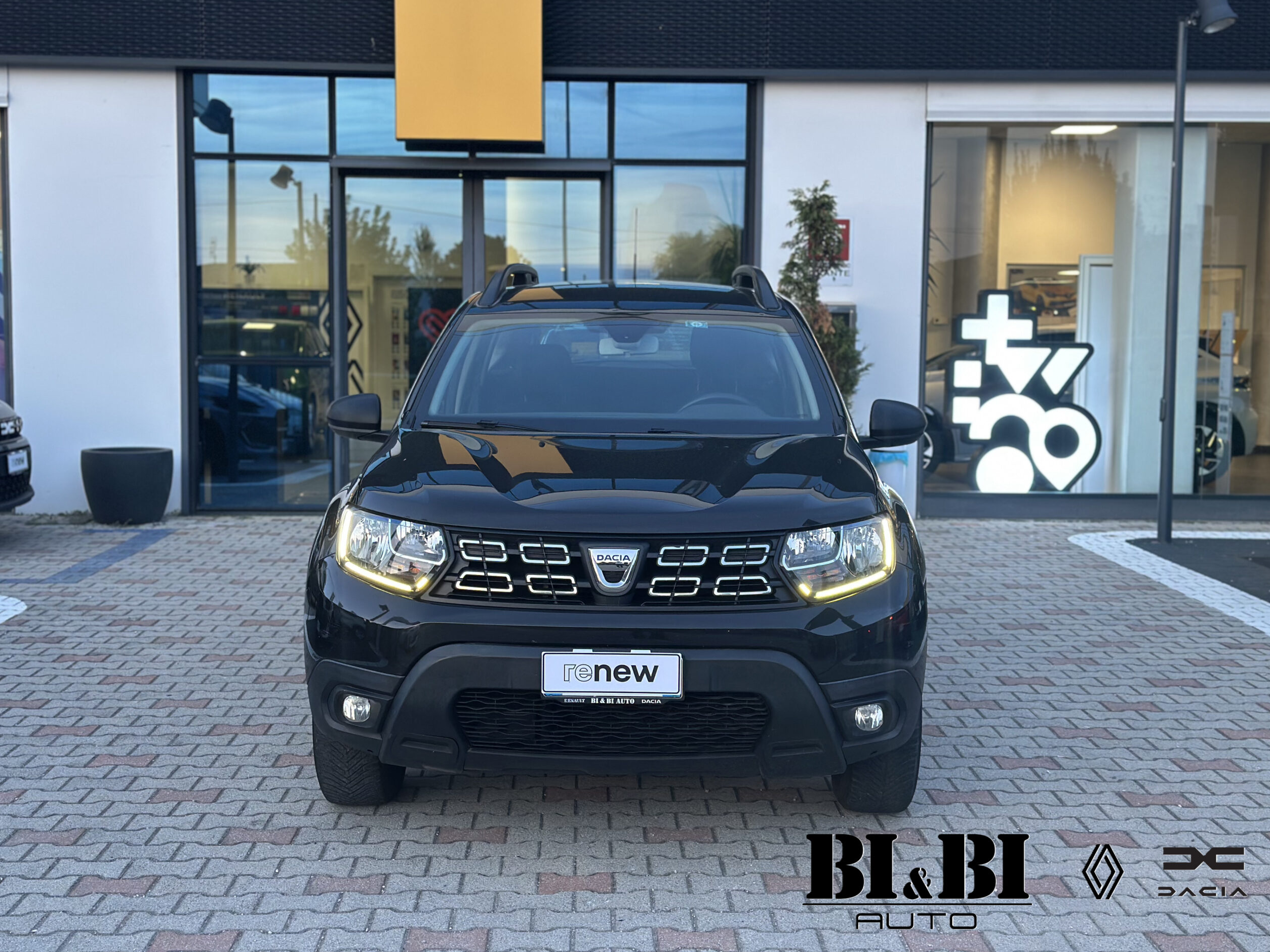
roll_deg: -0.4
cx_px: 627
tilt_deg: -3.8
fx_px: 1798
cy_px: 469
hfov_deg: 38.9
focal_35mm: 49
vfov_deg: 29.7
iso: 100
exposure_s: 1/54
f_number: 1.78
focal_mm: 6.86
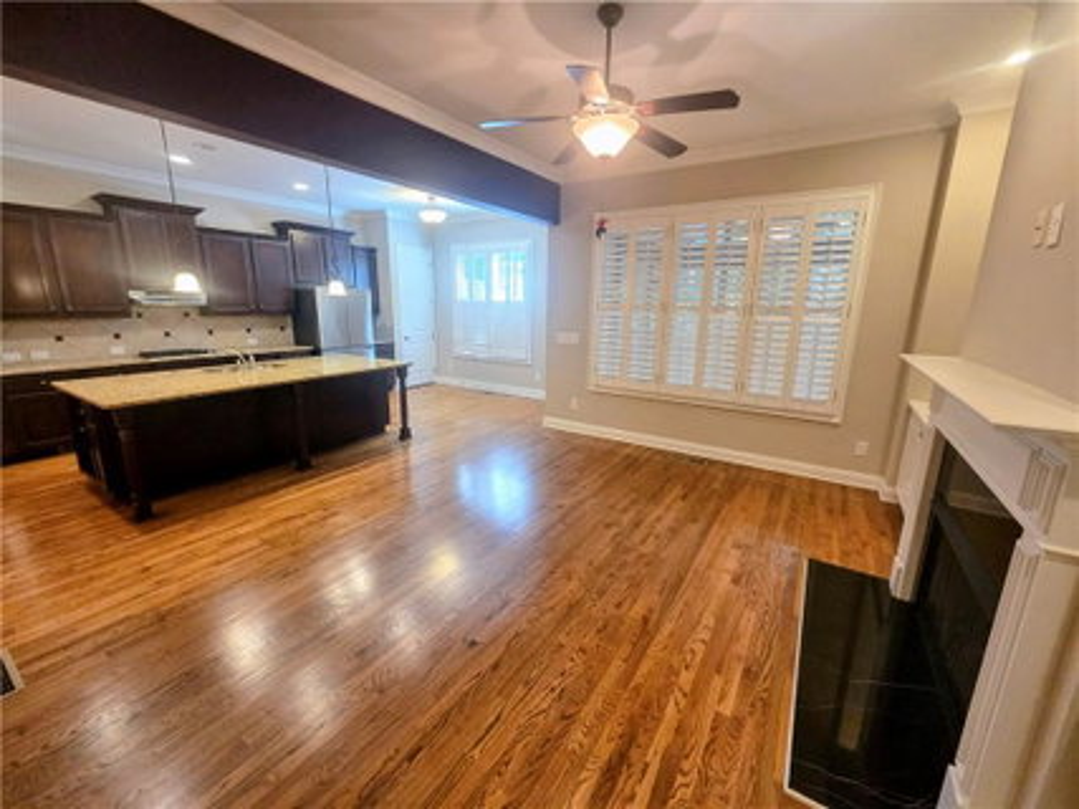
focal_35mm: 13
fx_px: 405
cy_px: 404
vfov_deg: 89.9
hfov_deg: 106.2
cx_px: 540
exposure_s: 1/60
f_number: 2.2
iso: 400
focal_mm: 2.2
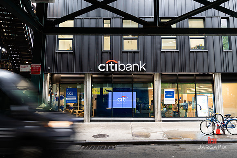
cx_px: 121
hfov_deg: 67.4
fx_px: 178
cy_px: 79
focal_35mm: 27
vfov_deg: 47.9
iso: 100
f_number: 4
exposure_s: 1/10
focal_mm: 25.5
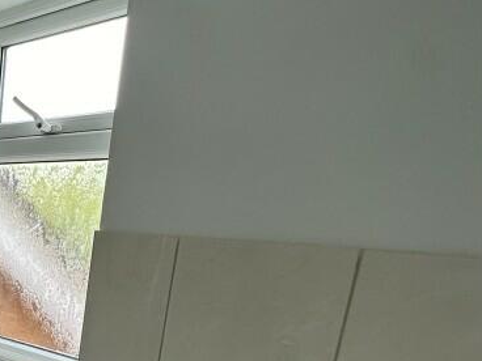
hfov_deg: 32.5
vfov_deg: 35.1
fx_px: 543
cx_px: -177
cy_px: 311
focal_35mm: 39
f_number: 2.2
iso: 50
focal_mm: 2.22
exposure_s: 1/99
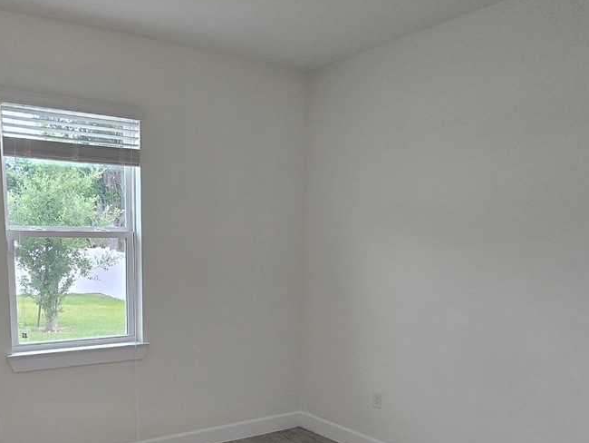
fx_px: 545
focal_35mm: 32
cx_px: 208
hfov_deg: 55.9
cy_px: 345
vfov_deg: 42.5
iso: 125
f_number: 2.2
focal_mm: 1.7
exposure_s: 1/60
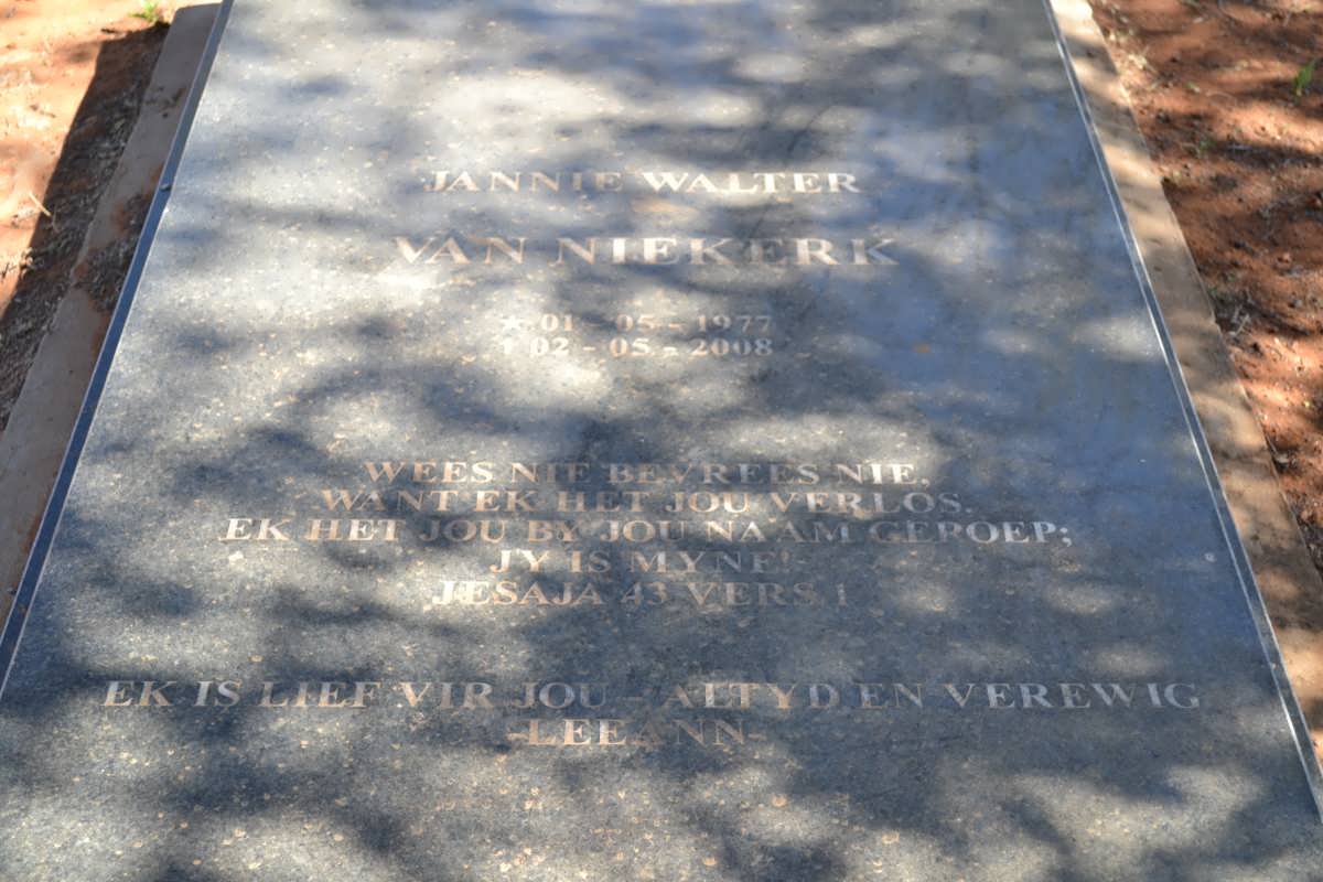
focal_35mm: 54
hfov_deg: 36.9
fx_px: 1984
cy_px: 441
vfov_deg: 25.1
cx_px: 662
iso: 400
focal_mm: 36
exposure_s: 1/80
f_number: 5
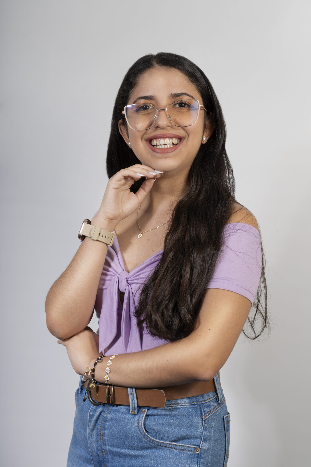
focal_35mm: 65
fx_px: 842
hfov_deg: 20.9
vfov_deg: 31.0
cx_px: 156
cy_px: 234
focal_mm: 65
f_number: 5.6
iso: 100
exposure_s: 1/160
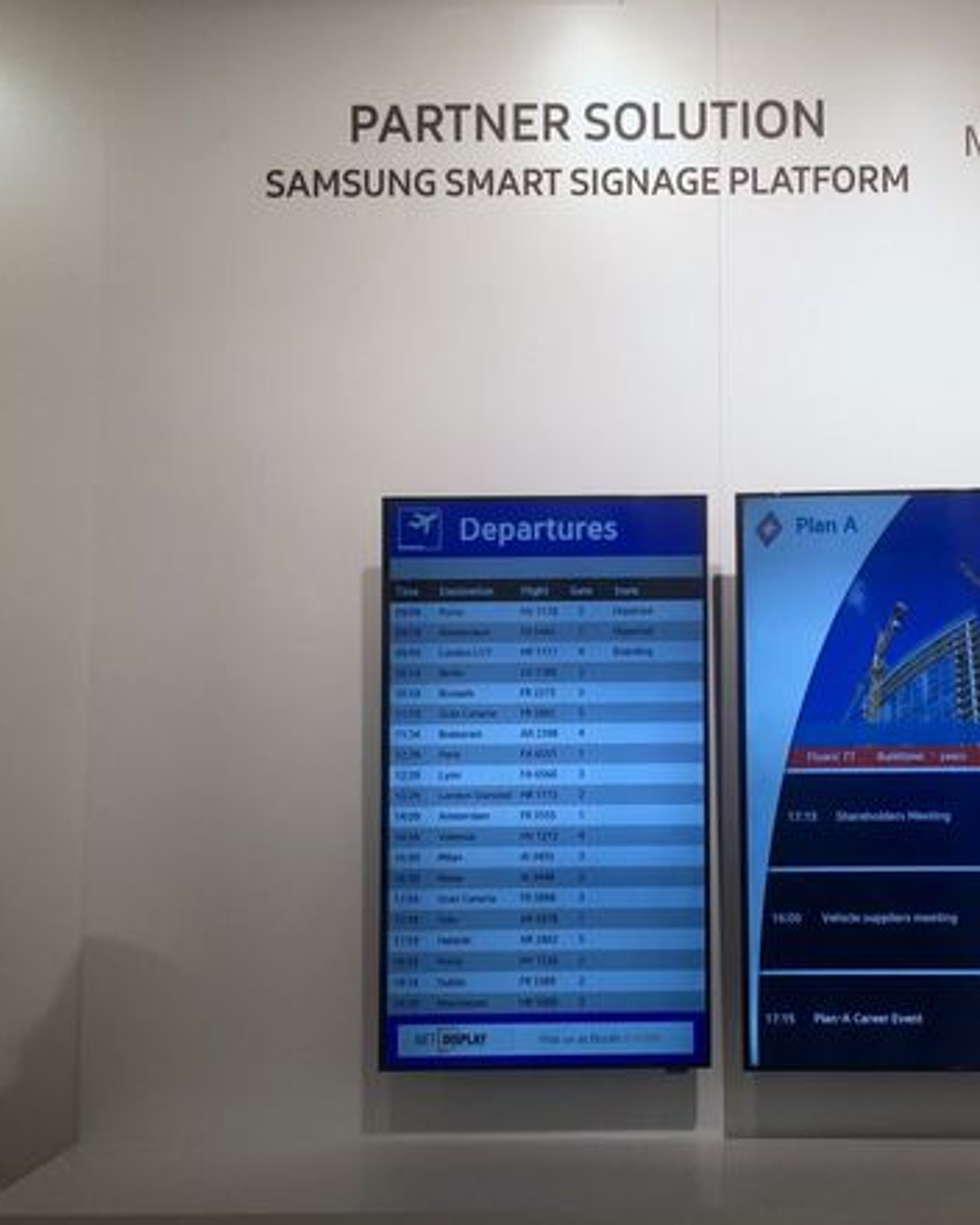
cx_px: 736
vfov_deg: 47.9
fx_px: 1378
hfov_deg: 38.2
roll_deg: +0.8
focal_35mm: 38
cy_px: 611
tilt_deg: +4.1
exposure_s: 1/163
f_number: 2.2
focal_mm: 4.15
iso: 32
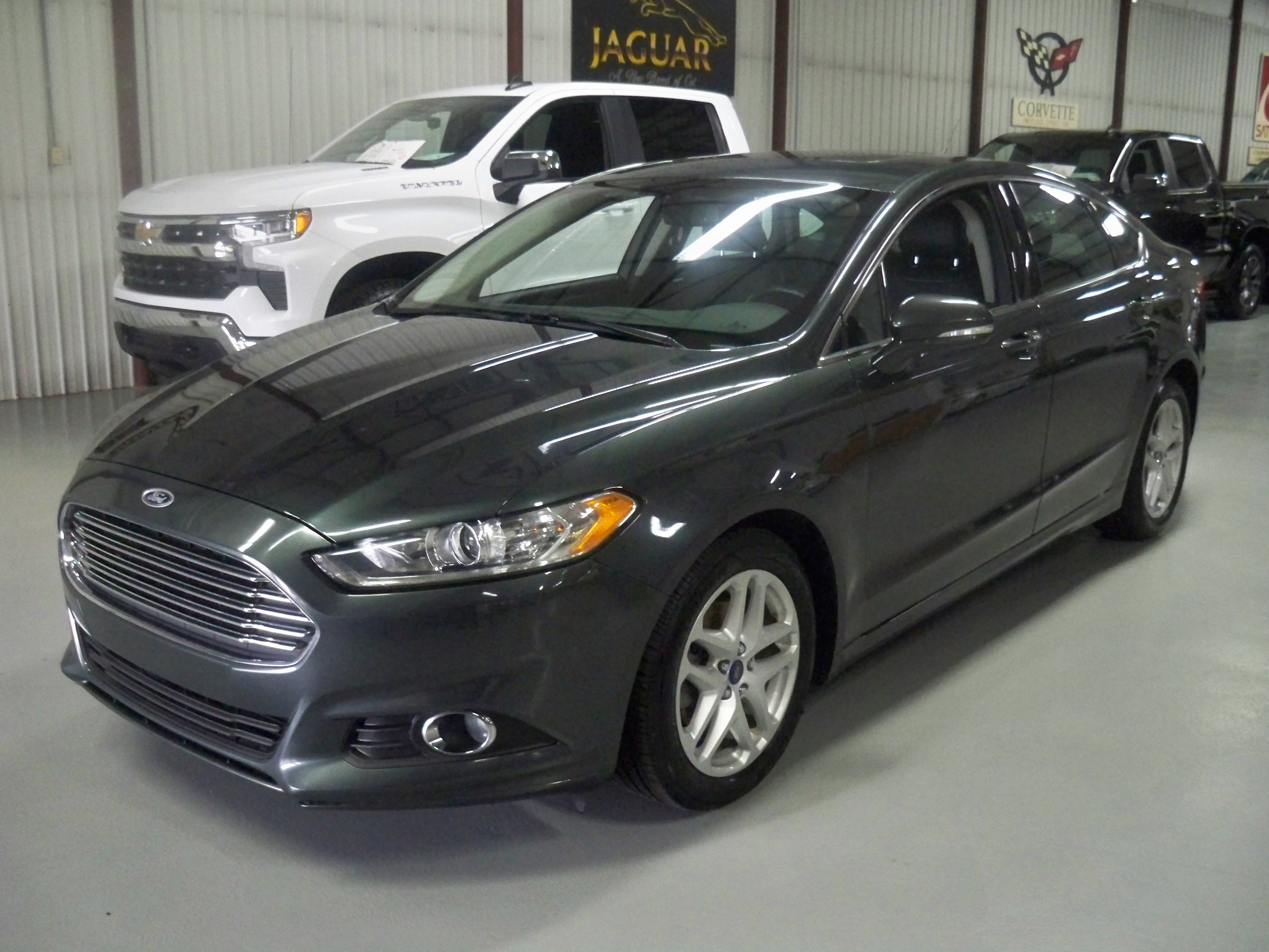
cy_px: 476
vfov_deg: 40.7
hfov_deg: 52.6
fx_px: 1283
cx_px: 634
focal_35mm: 35
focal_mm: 6.3
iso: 800
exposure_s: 1/60
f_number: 3.1
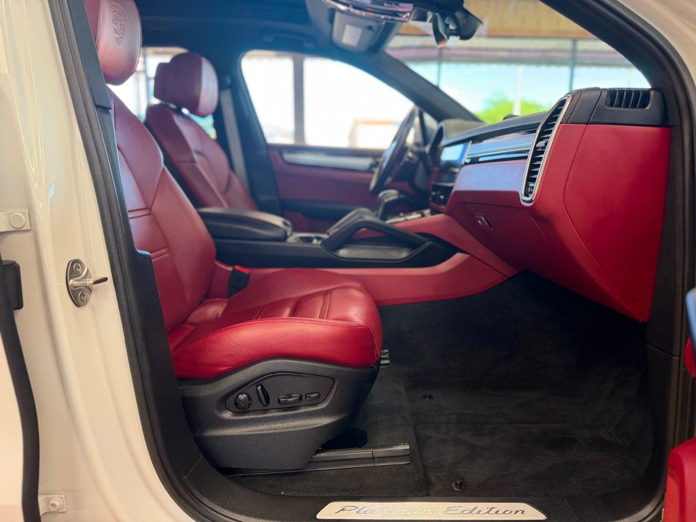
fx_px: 483
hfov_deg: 71.6
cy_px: 261
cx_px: 348
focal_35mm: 24
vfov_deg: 56.8
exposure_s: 1/120
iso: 200
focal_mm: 6.76
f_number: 1.78
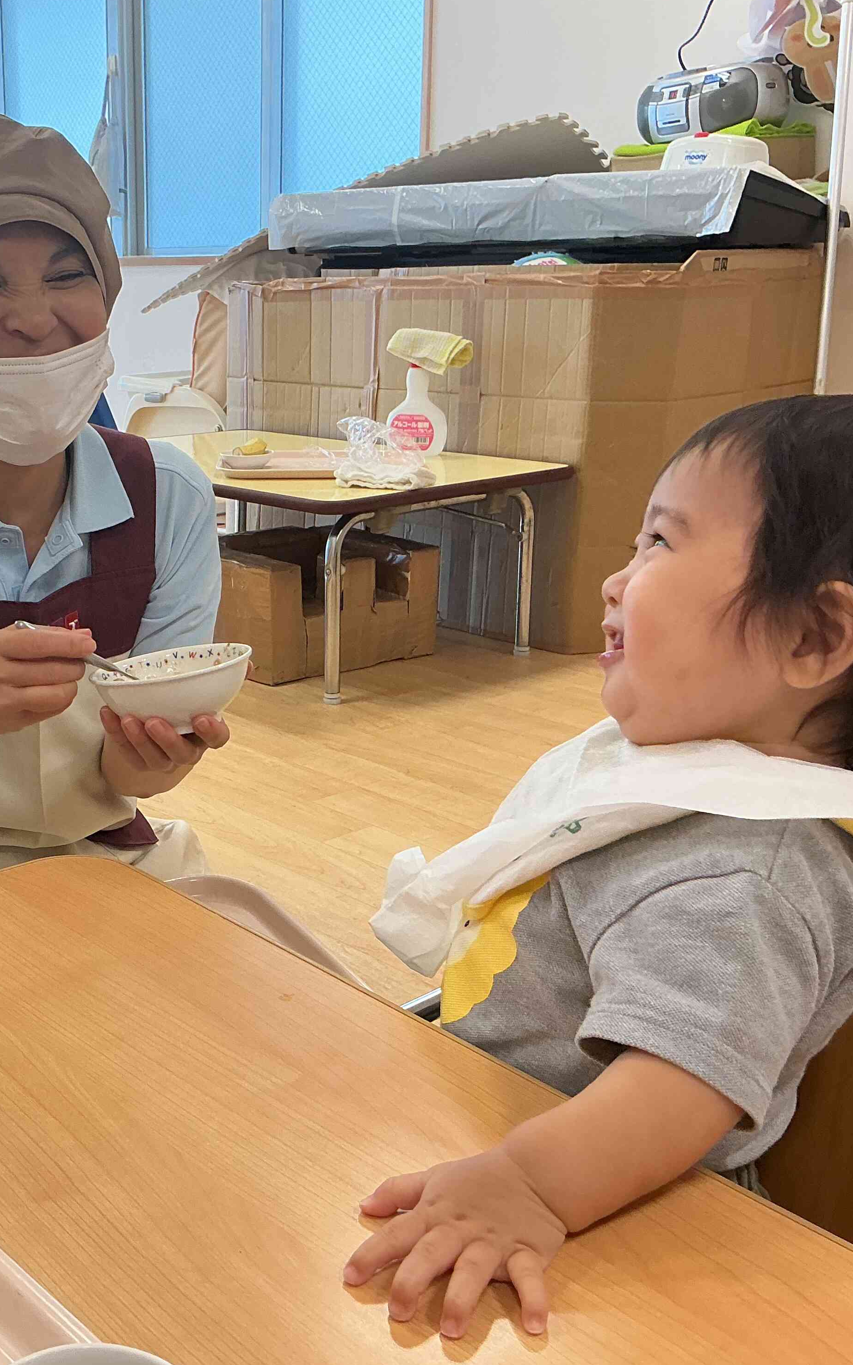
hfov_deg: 29.7
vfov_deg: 47.2
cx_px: 151
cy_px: 693
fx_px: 1562
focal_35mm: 42
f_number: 1.8
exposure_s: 1/120
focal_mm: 3
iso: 50
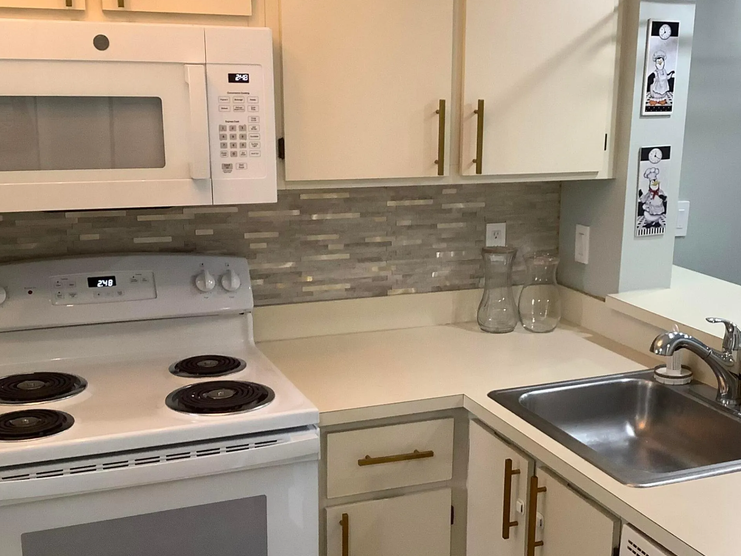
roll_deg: -2.0
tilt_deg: -15.9
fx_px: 1006
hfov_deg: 40.3
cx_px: 439
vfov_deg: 30.8
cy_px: 338
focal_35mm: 47
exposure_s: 1/60
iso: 160
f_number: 2.4
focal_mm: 3.3
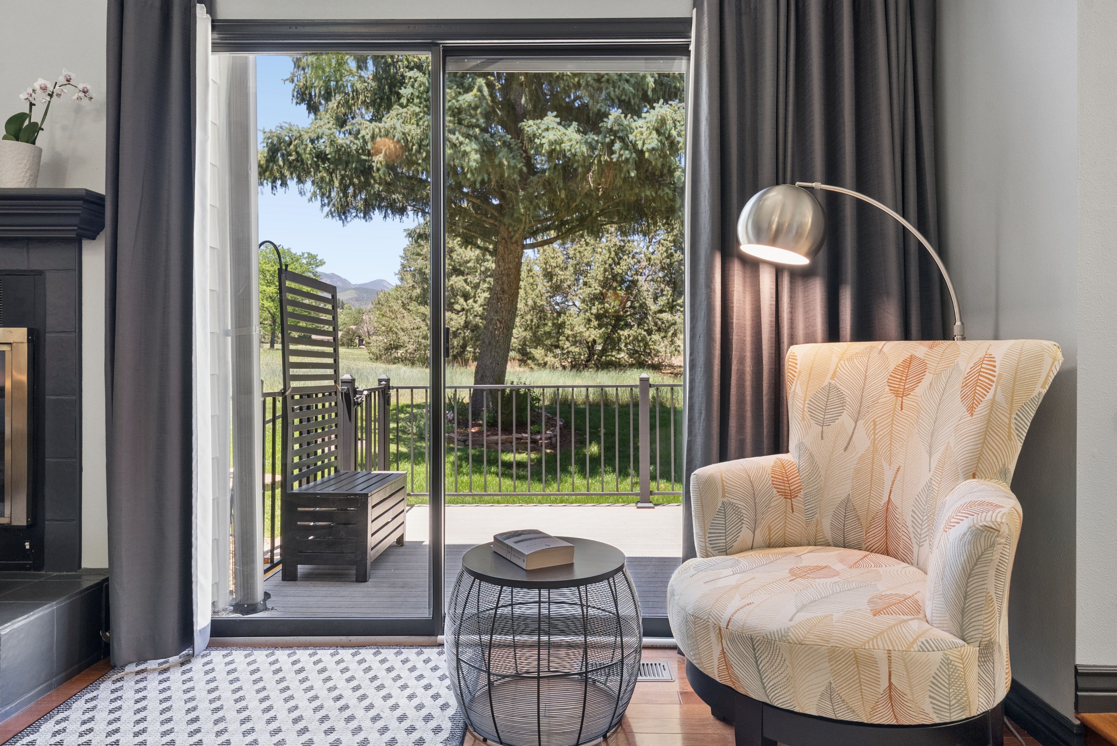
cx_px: 558
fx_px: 683
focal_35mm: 22
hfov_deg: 78.6
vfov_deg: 57.3
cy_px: 373
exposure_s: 1/100
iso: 640
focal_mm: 22
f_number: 9
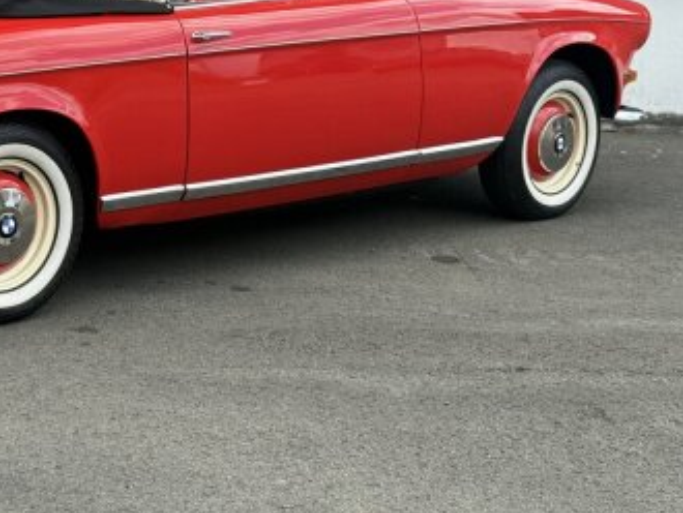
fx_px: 1836
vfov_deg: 15.9
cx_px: 91
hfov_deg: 20.7
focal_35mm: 93
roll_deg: -0.9
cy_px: 151
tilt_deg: -8.6
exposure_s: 1/1377
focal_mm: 6.76
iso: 80
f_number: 1.78
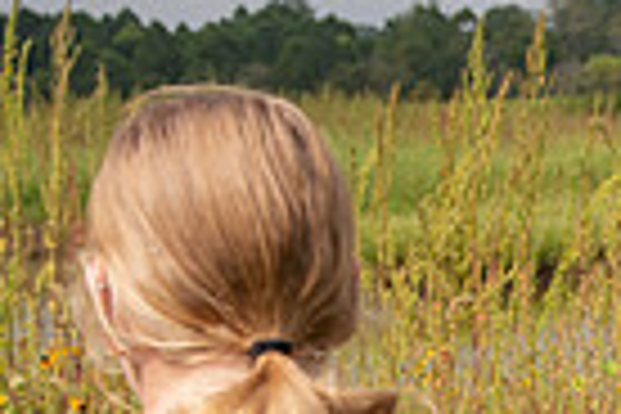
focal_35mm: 143
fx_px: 2467
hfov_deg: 13.5
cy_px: 614
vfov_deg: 9.3
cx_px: 936
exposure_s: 1/500
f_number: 4
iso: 64
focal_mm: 34
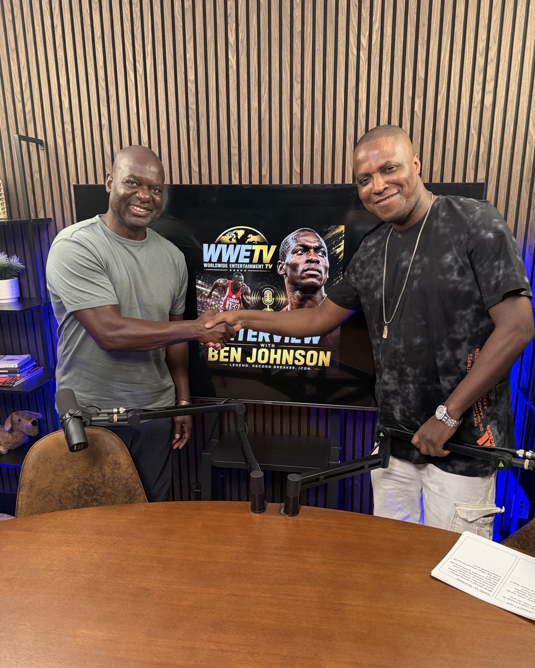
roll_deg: +0.2
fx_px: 515
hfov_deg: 54.9
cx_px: 277
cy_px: 349
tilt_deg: -15.4
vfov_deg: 66.0
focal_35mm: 26
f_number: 1.78
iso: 320
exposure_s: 1/60
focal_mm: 6.76
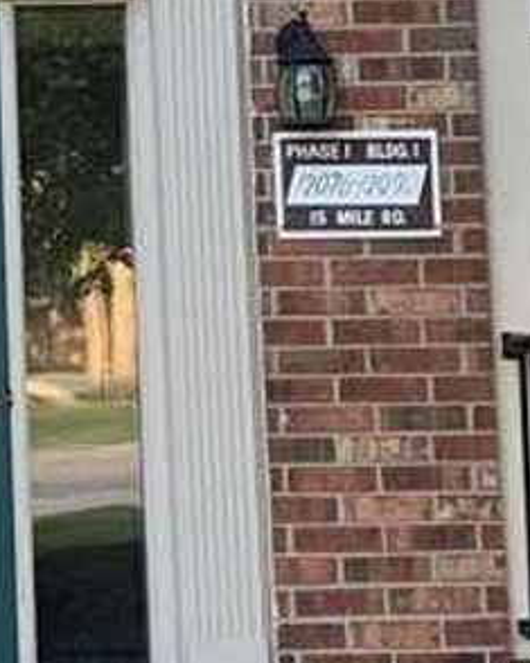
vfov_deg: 16.2
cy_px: 125
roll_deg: +1.1
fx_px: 2315
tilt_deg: +6.6
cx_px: -214
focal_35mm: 118
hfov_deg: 12.5
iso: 50
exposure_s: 1/122
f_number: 1.8
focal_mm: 4.25
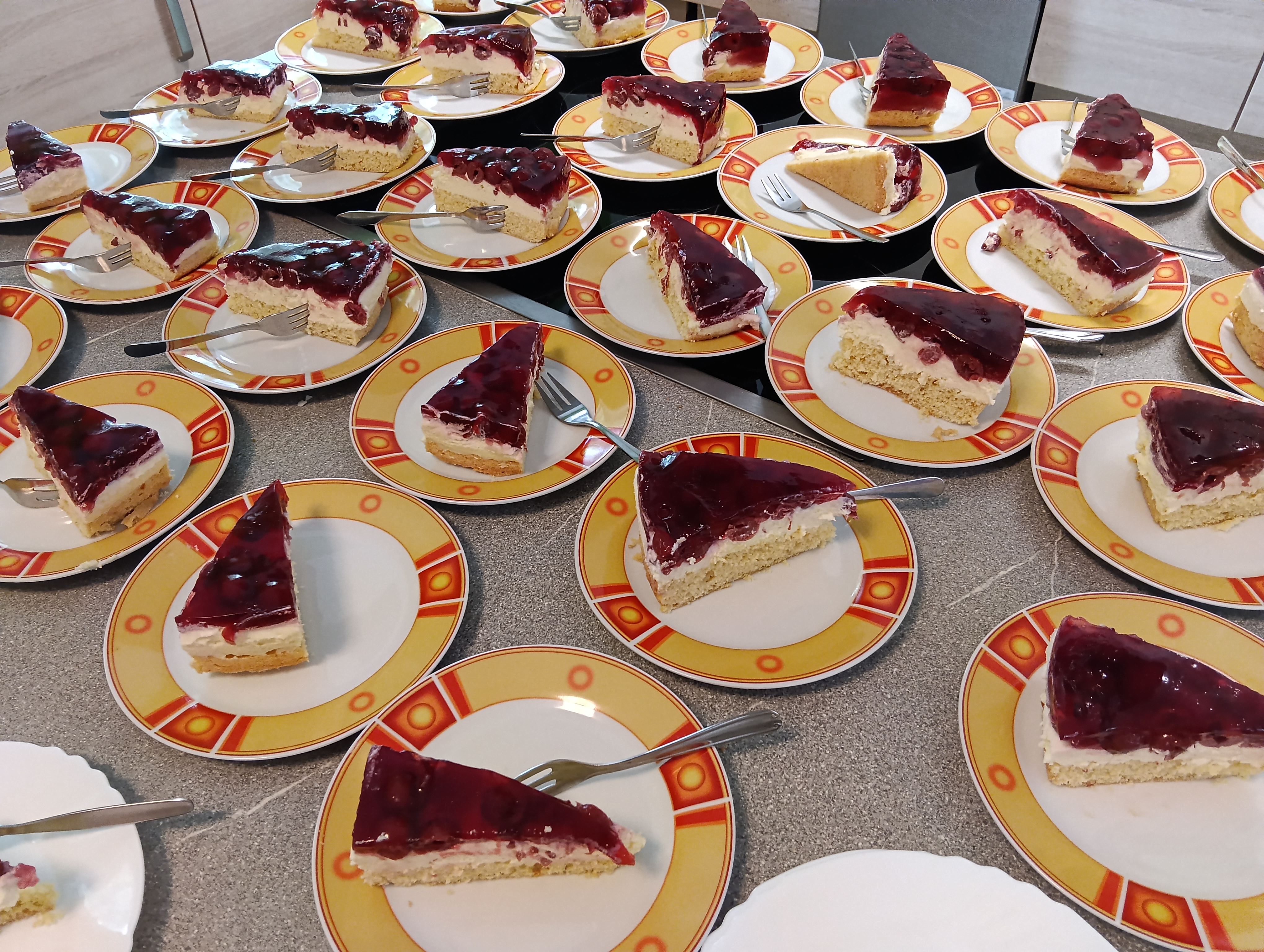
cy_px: 476
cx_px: 632
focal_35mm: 26
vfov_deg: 53.2
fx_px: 951
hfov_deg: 67.2
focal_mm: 3.96
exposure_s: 1/33.3
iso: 933
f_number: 1.8
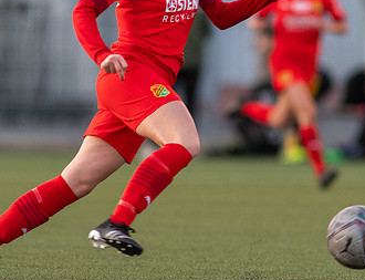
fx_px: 9853
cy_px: 70
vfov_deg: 1.6
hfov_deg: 2.1
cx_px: 141
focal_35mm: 927
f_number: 3.2
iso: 1250
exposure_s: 1/800
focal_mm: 300
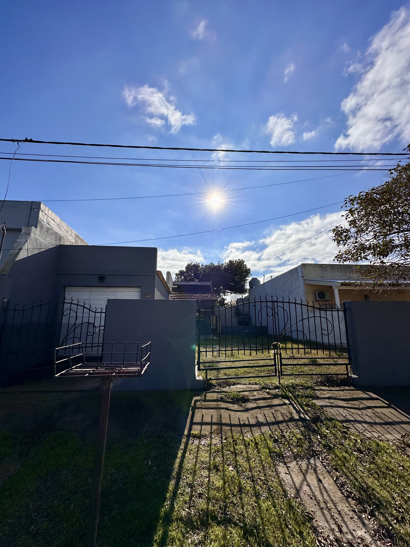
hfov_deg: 85.7
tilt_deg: +13.0
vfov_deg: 102.1
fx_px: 221
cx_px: 205
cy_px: 274
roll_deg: +1.1
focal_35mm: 14
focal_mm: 2.22
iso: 50
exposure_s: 1/7813
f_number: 2.2
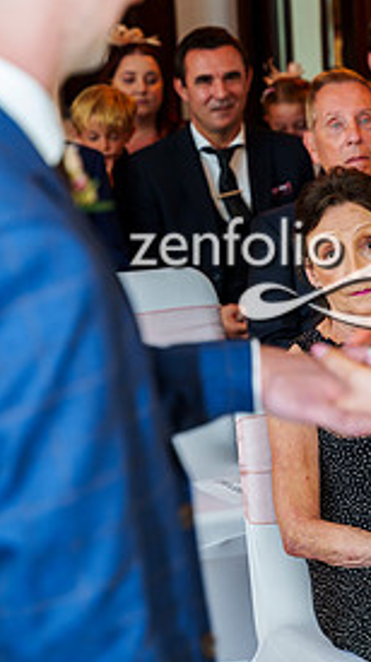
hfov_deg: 10.5
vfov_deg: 18.6
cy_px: 306
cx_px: 294
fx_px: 2018
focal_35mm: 115
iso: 800
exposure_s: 1/80
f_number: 3.5
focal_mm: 67
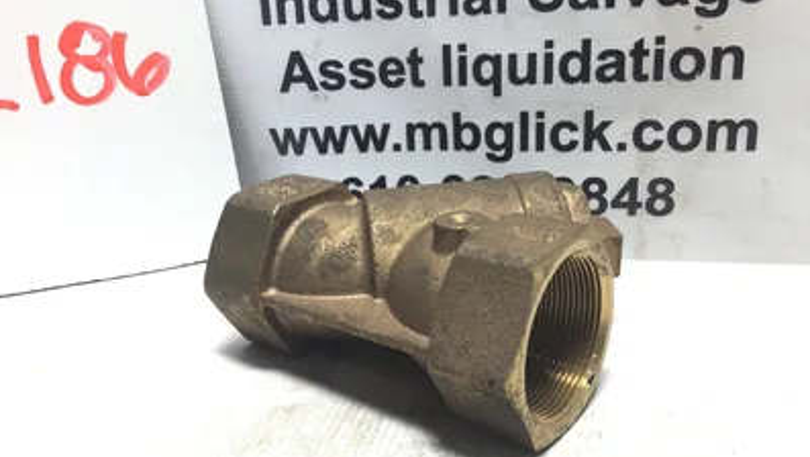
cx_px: 406
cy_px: 239
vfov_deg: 34.7
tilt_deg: -21.4
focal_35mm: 34
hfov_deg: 58.0
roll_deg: +2.6
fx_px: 731
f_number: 2.4
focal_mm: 3.3
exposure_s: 1/60
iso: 32
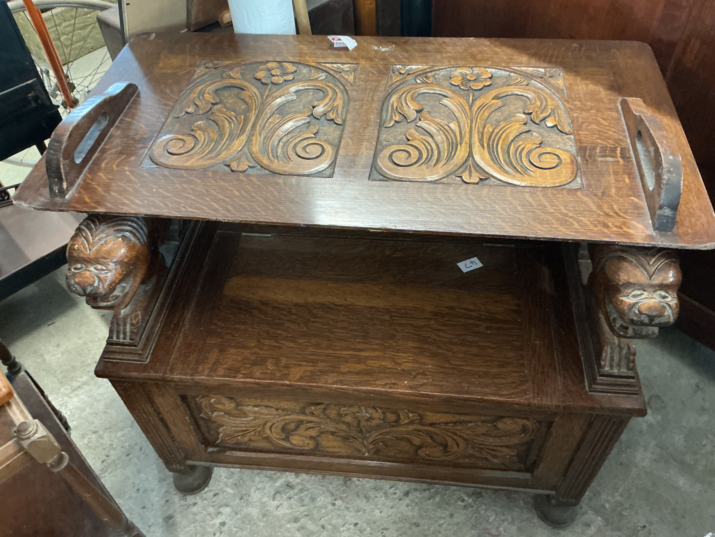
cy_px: 268
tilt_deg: -47.3
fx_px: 599
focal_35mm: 29
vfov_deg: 48.2
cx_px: 358
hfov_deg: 61.7
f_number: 1.8
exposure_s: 1/33
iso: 250
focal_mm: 3
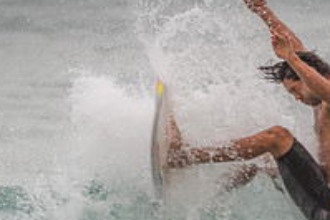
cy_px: 274
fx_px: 13374
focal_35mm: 1458
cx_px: 325
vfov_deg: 0.9
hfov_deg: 1.4
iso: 220
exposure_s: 1/320
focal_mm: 500
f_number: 5.6
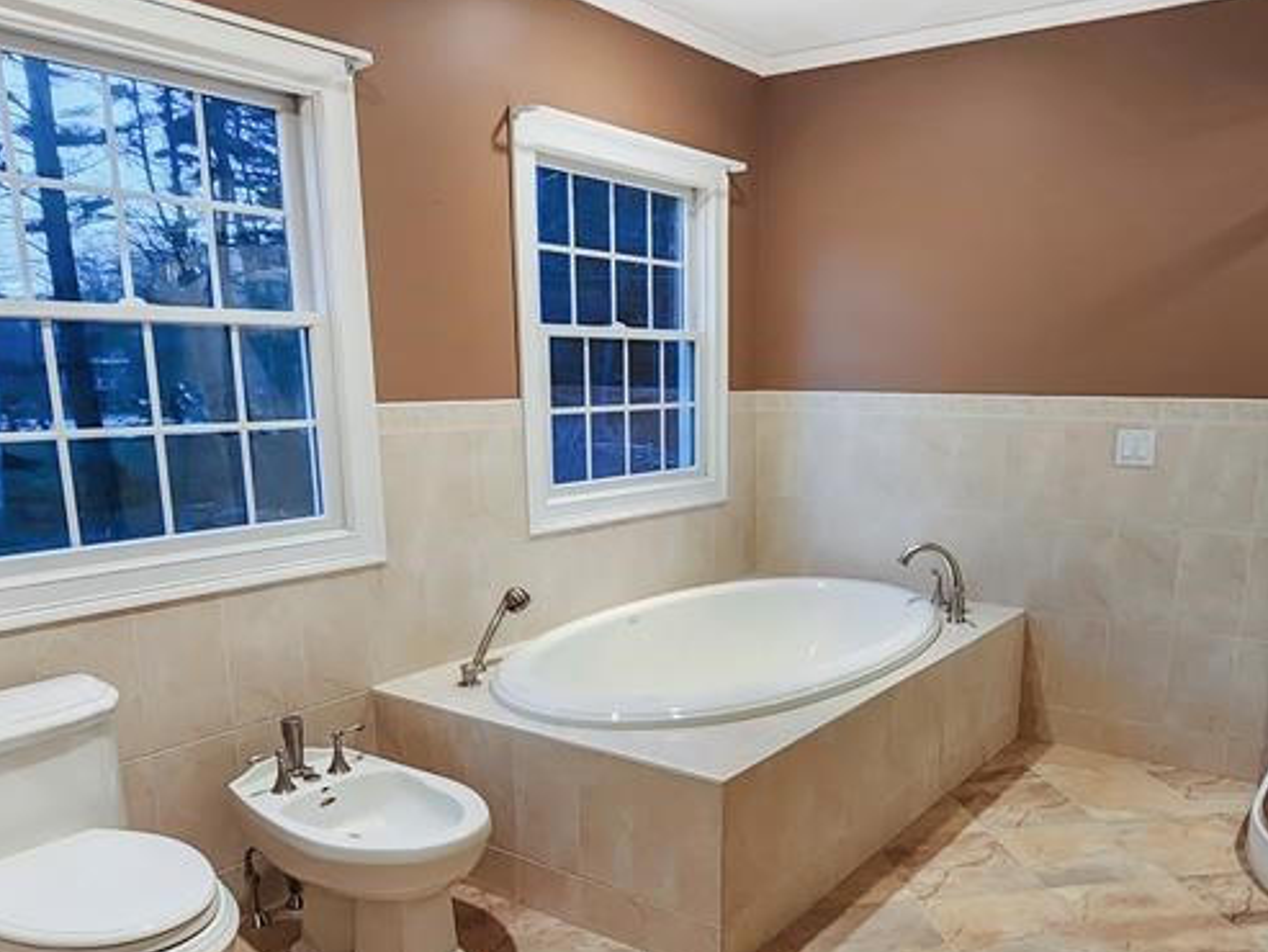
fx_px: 989
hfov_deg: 65.2
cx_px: 694
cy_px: 600
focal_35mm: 27
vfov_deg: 50.8
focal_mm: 2.2
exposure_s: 1/40
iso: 320
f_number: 2.2
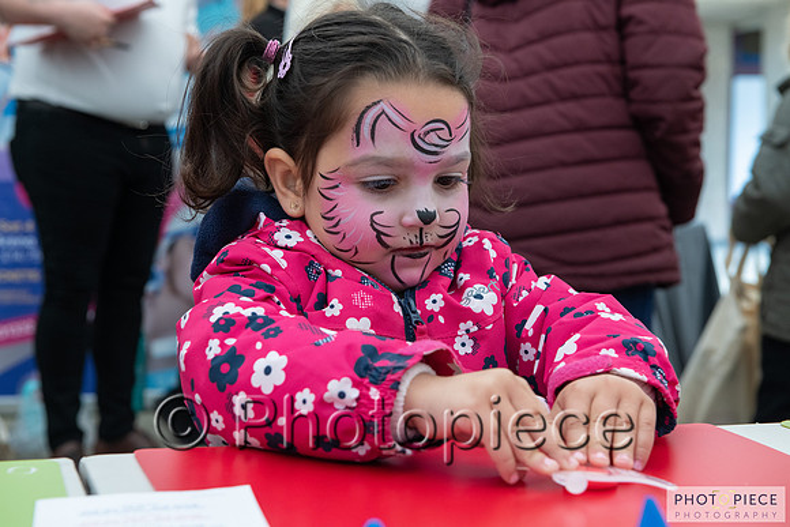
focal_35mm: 62
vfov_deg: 21.9
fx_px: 1361
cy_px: 264
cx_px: 395
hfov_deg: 32.4
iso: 1250
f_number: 6.3
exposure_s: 1/160
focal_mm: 62
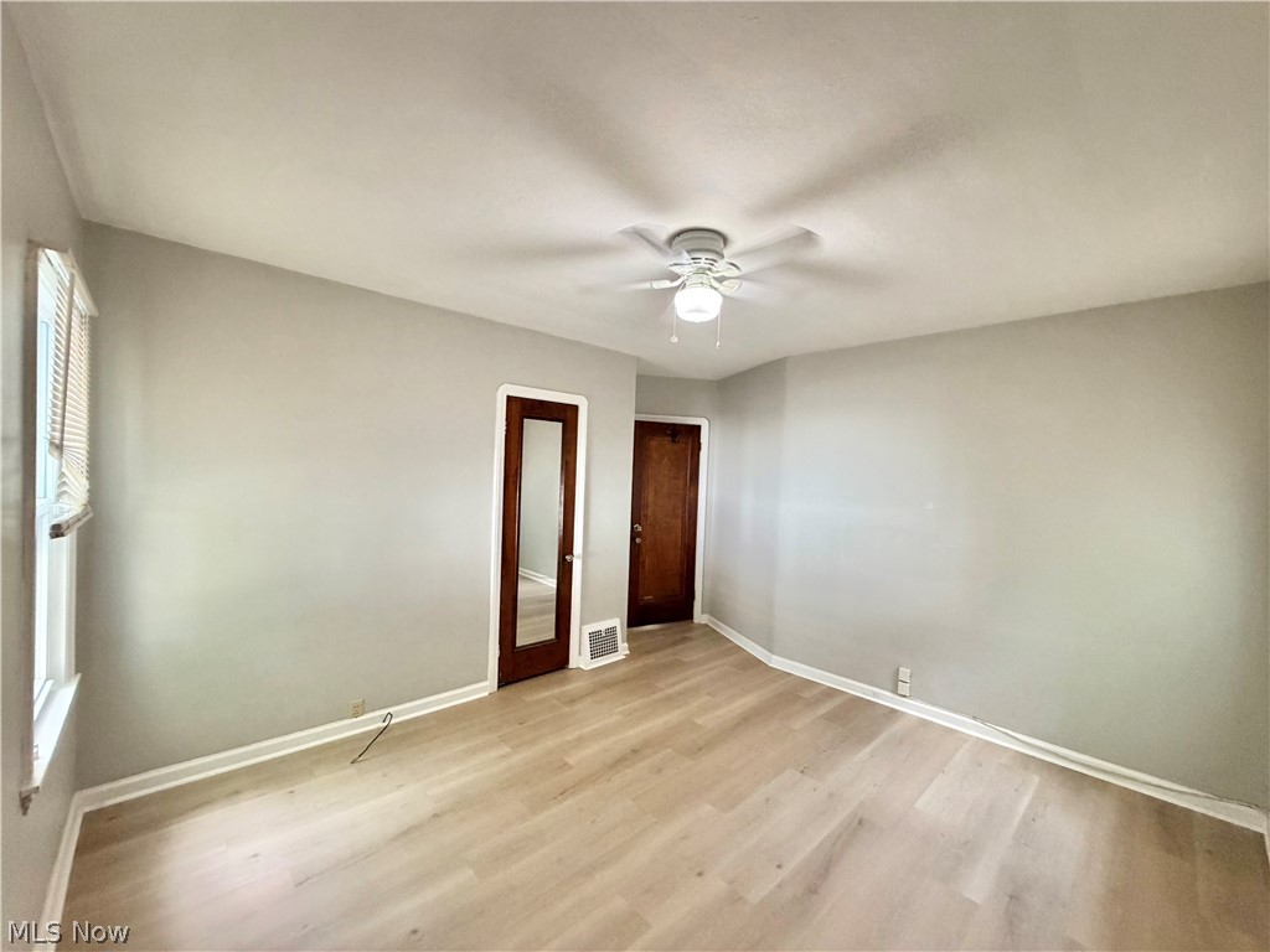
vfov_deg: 85.7
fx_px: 514
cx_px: 635
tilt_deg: -0.3
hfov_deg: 102.1
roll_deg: -1.8
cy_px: 476
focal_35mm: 14
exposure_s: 1/60
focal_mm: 2.22
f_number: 2.2
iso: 320
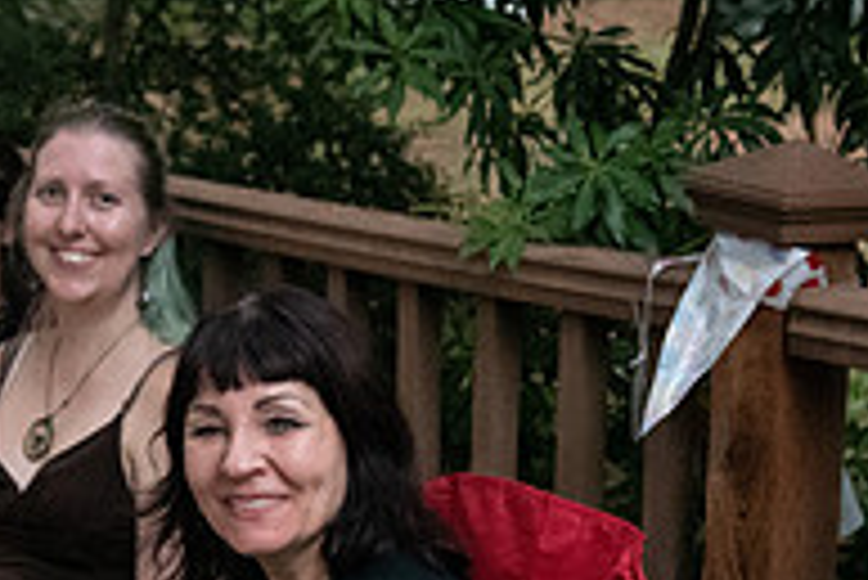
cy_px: 743
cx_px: 372
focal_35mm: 106
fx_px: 2558
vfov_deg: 12.6
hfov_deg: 19.3
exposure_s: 1/30
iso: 12800
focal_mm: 34
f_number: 4
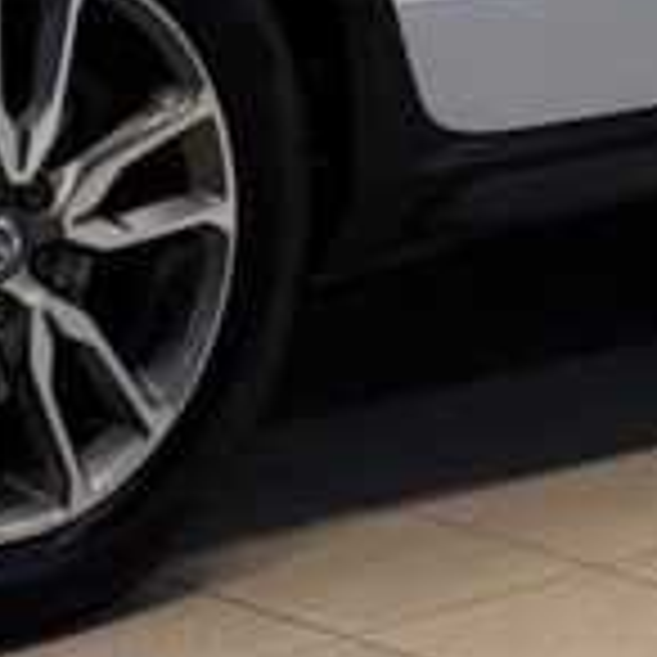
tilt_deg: -5.8
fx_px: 6399
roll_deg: +0.2
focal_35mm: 298
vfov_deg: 5.8
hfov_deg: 5.9
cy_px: -626
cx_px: 184
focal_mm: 6.76
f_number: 1.78
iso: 50
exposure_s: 1/100
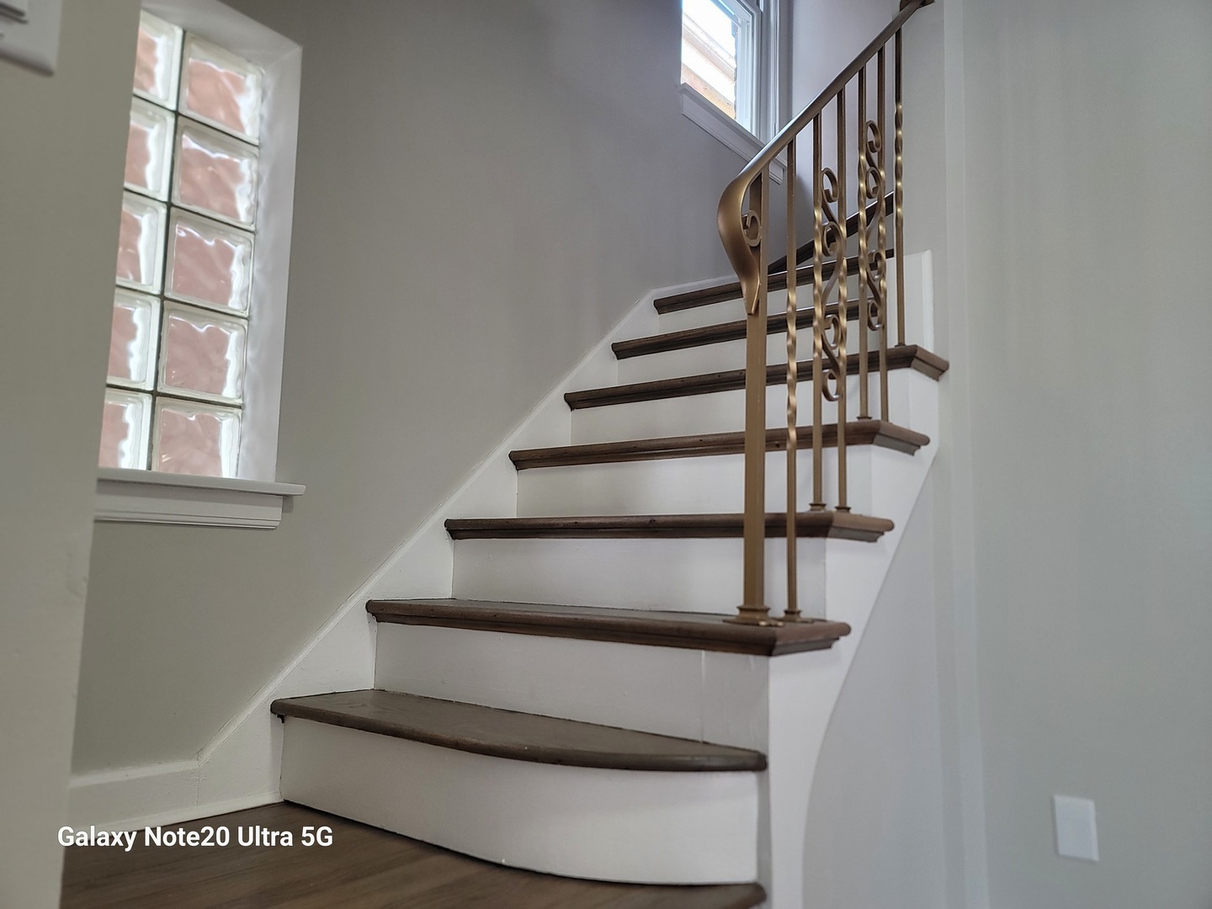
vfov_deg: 54.9
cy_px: 454
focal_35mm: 25
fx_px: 875
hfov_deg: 69.4
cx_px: 606
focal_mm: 7
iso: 160
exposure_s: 1/120
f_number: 1.8
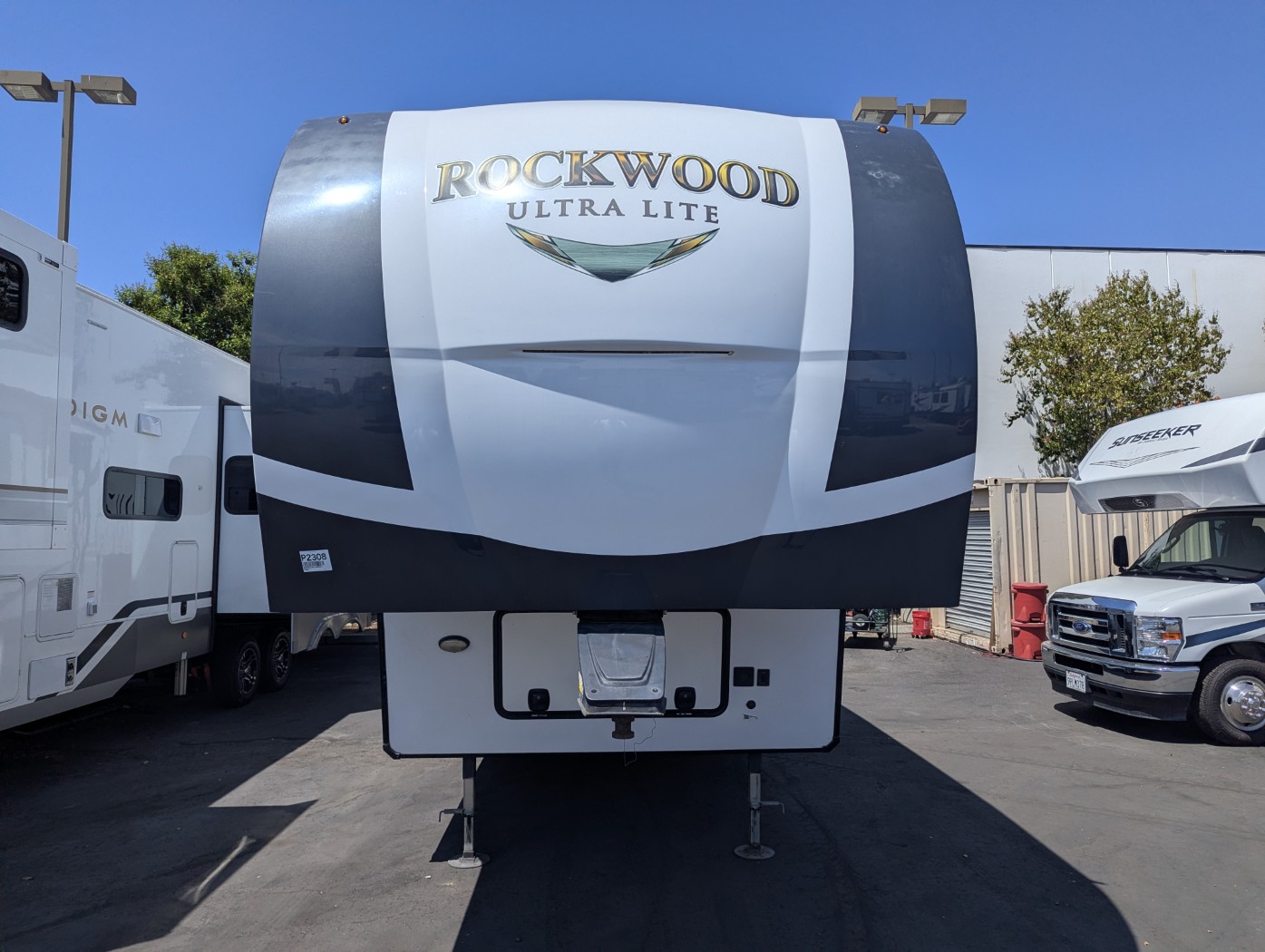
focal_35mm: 24
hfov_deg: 71.5
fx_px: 878
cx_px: 632
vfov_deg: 56.9
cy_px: 476
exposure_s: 1/4926
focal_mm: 6.81
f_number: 1.85
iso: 48
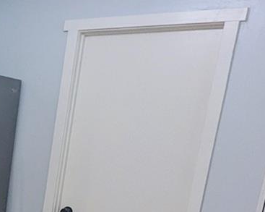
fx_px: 533
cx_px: -151
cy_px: 243
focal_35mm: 68
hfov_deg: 22.2
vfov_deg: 21.1
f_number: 2.2
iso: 77
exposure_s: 1/153
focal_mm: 2.35
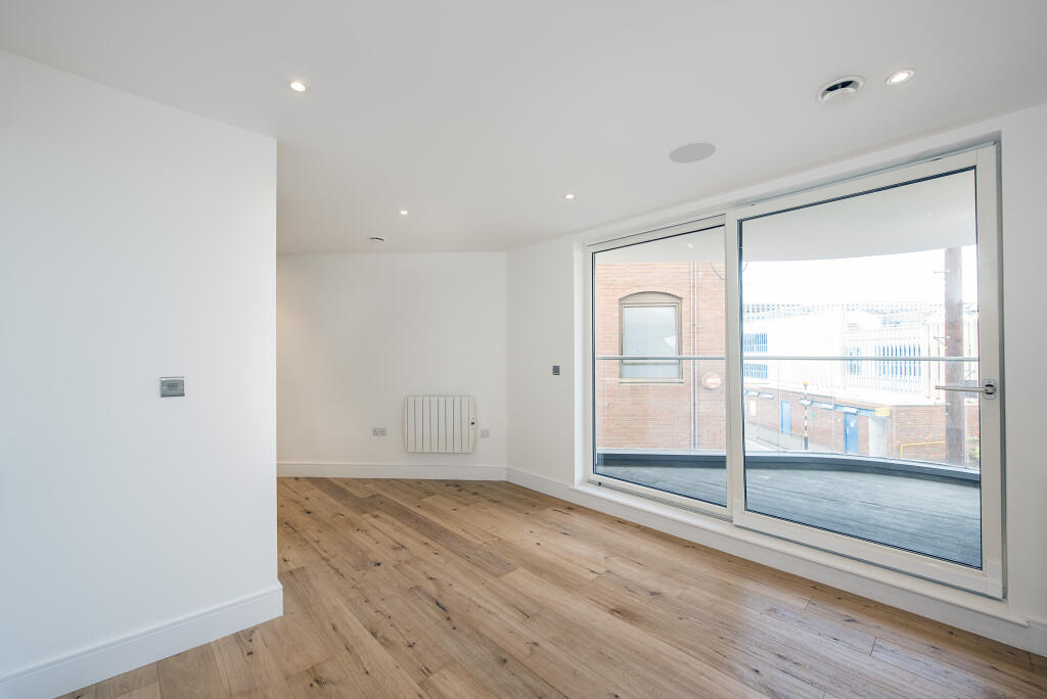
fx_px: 407
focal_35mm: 14
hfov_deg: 104.2
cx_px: 524
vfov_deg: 81.3
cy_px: 350
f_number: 10
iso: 400
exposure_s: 1/20
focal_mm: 14
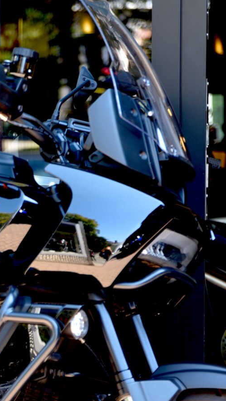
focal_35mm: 186
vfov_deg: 11.5
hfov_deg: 6.4
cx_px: -121
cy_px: 333
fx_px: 1981
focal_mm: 62
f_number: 3.2
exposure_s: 1/60
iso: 100
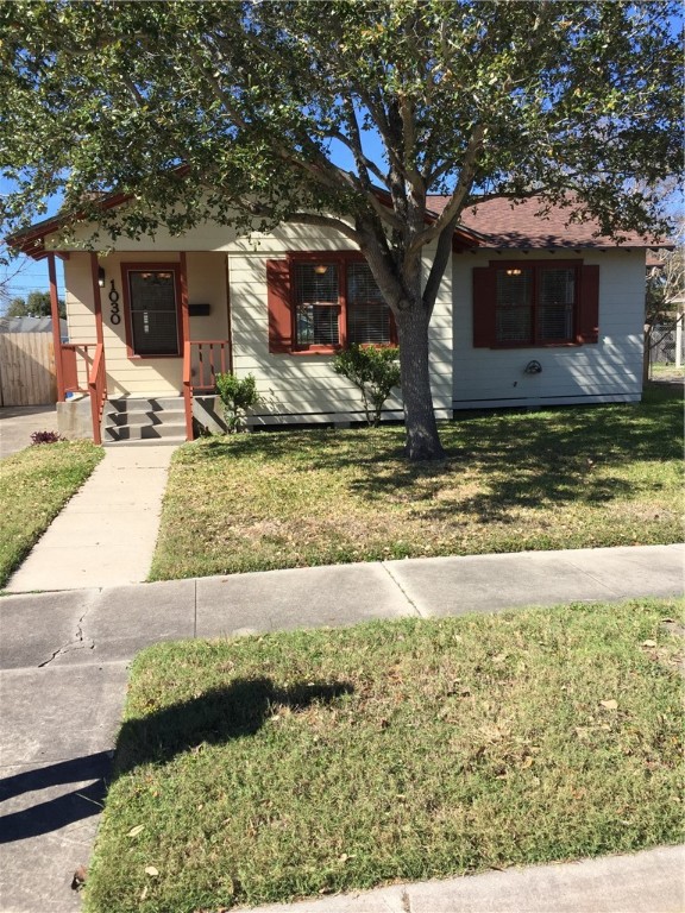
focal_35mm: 29
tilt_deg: -7.1
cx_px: 342
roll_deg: +1.3
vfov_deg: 61.7
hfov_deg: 48.2
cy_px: 456
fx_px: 765
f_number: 2.2
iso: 32
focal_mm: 4.15
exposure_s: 1/1364
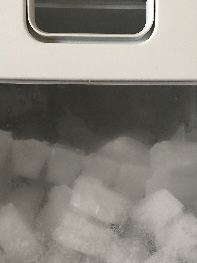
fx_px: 402
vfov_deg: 36.1
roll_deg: -0.8
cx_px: 99
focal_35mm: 53
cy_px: 152
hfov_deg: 27.5
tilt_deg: -3.6
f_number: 1.8
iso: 50
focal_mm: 3.99
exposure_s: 1/15
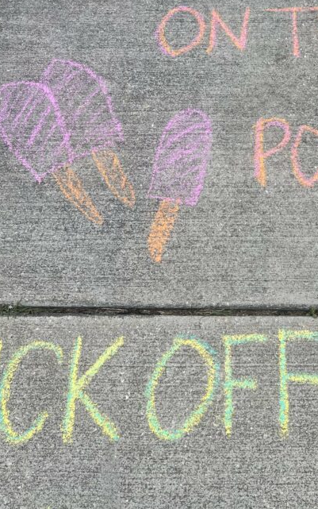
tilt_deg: -58.2
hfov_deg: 28.8
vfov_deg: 44.2
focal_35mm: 44
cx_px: 238
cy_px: 147
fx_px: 610
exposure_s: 1/2915
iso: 50
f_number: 1.5
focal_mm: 5.7
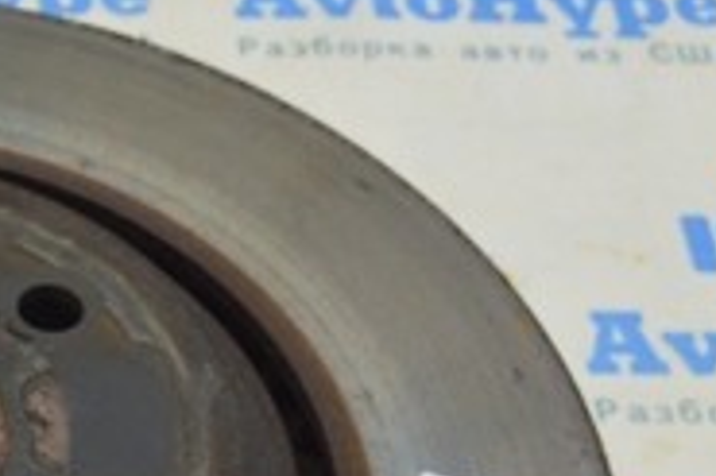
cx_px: -286
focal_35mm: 135
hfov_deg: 14.4
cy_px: 598
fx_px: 2683
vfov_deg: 10.0
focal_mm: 26
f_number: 5.6
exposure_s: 1/25
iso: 400
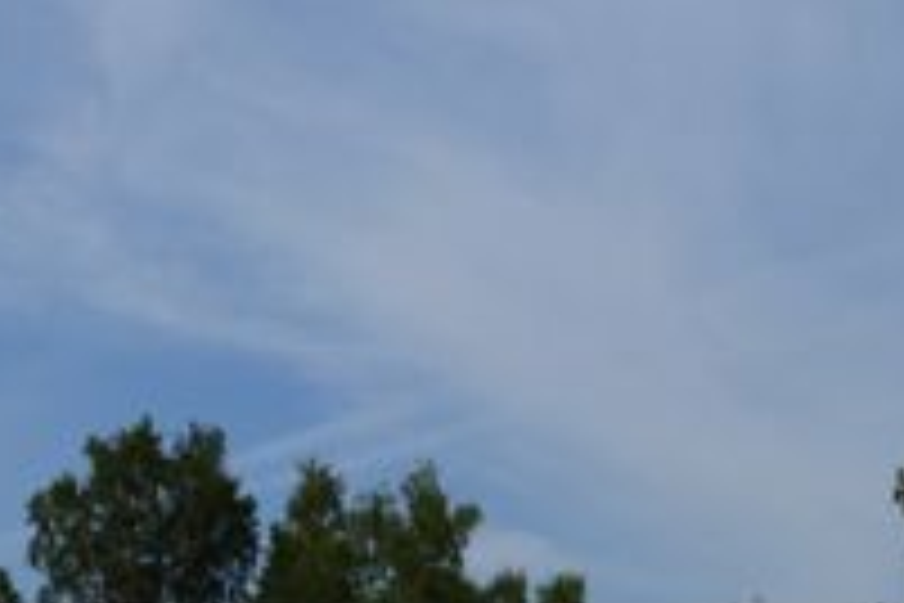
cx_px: 367
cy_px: 1040
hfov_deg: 17.8
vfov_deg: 11.2
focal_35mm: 115
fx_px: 2888
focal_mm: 33
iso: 100
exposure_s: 1/640
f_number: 7.1
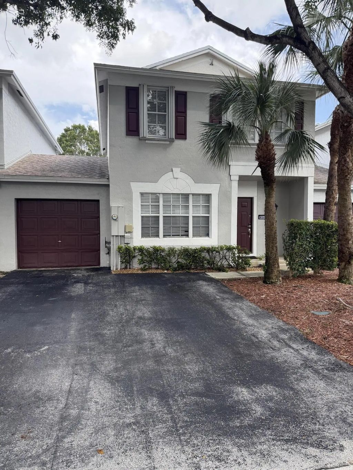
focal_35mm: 24
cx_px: 176
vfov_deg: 71.6
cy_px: 235
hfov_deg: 56.8
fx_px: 326
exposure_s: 1/1122
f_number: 1.78
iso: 100
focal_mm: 6.76
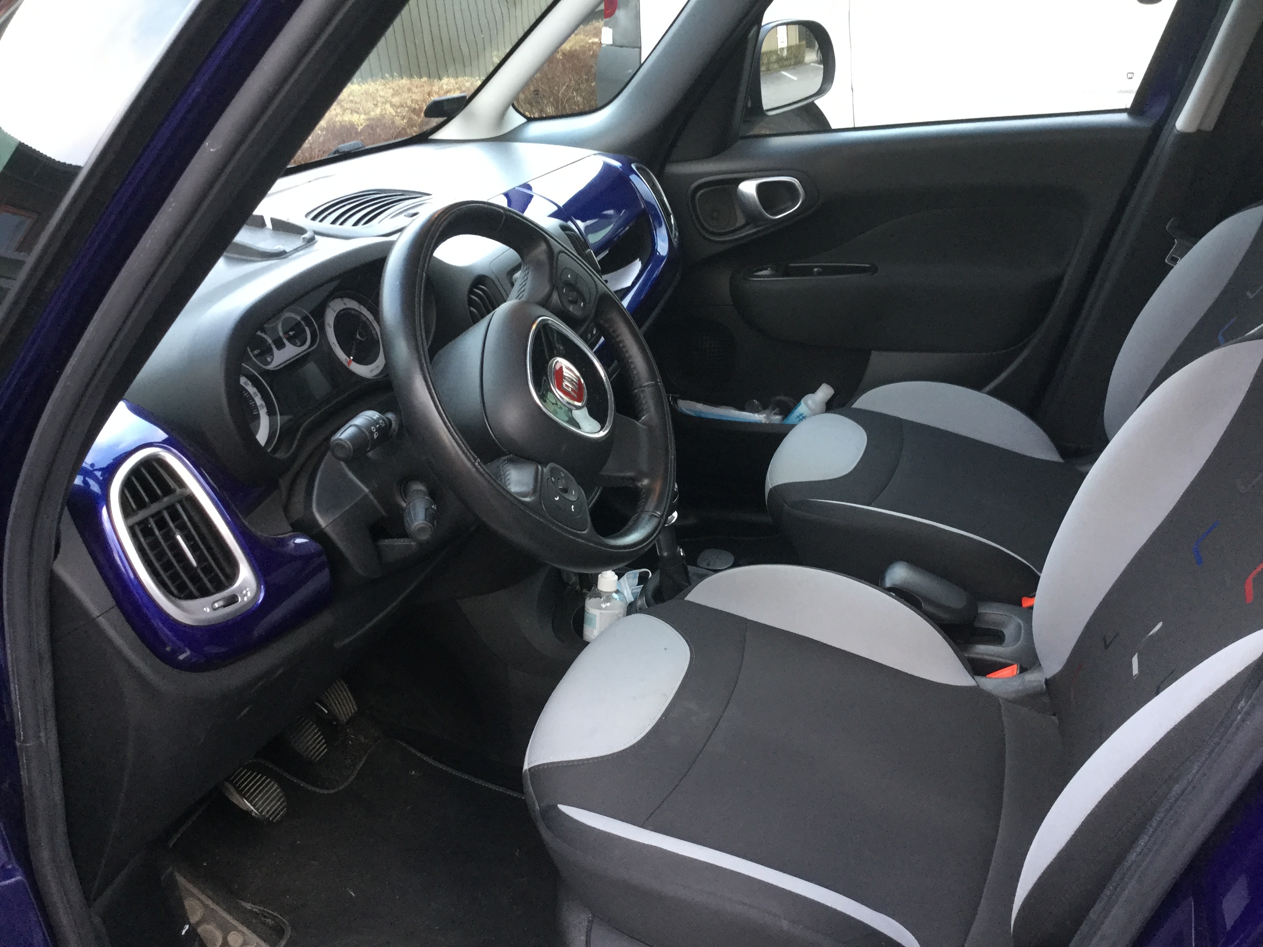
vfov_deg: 45.4
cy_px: 474
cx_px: 632
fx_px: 1131
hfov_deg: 58.4
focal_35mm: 31
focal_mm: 3.3
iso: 100
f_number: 2.4
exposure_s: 1/33
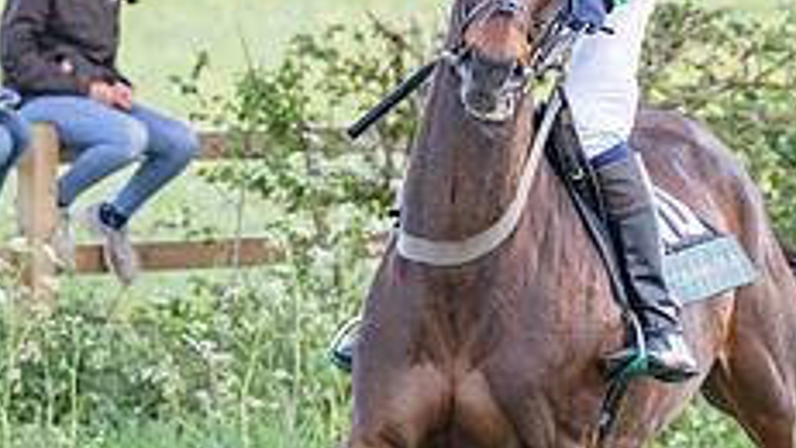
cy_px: 269
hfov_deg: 3.7
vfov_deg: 2.1
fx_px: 12433
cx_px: 592
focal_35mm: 589
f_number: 4
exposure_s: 1/640
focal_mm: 140
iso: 400
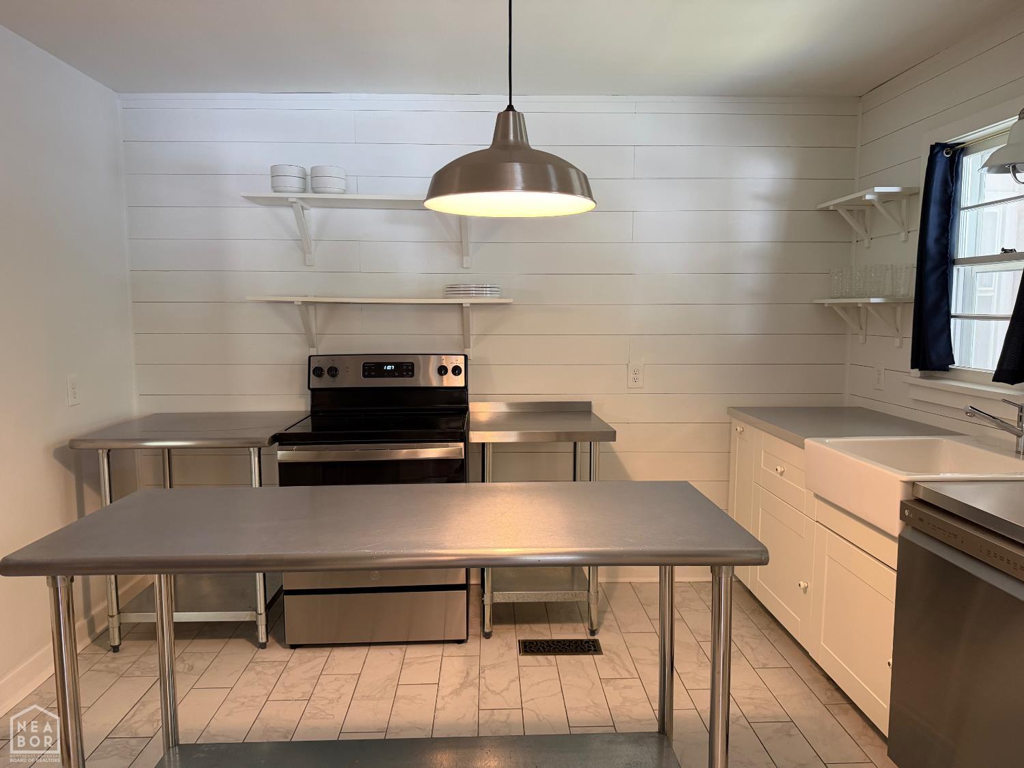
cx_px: 512
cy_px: 384
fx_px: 710
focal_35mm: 24
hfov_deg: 71.6
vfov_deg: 56.8
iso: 320
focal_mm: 6.76
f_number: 1.78
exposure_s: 1/60
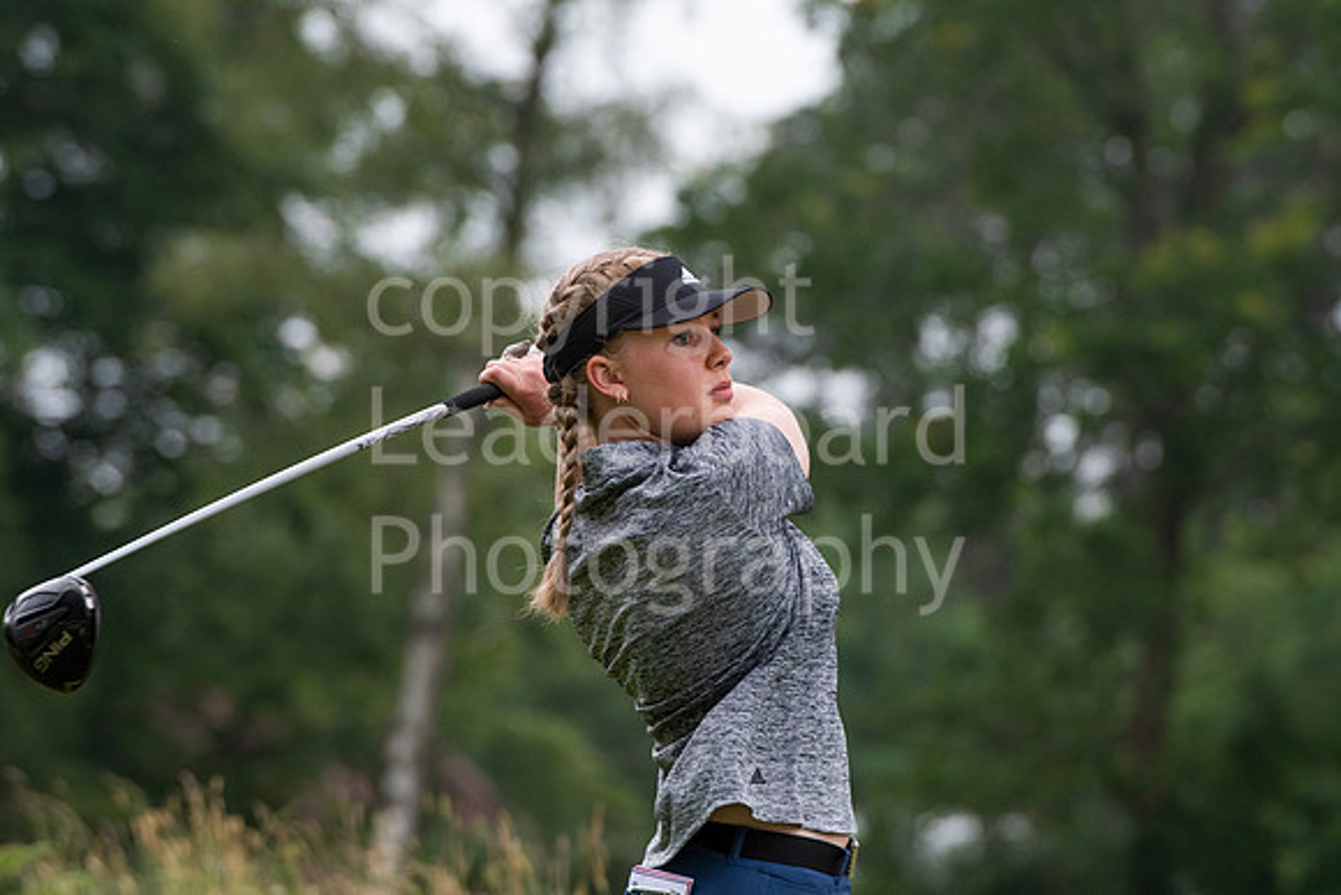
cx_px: 670
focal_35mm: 300
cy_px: 448
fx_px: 11177
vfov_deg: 4.6
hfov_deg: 6.9
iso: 800
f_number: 5.6
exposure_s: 1/1250
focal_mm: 200
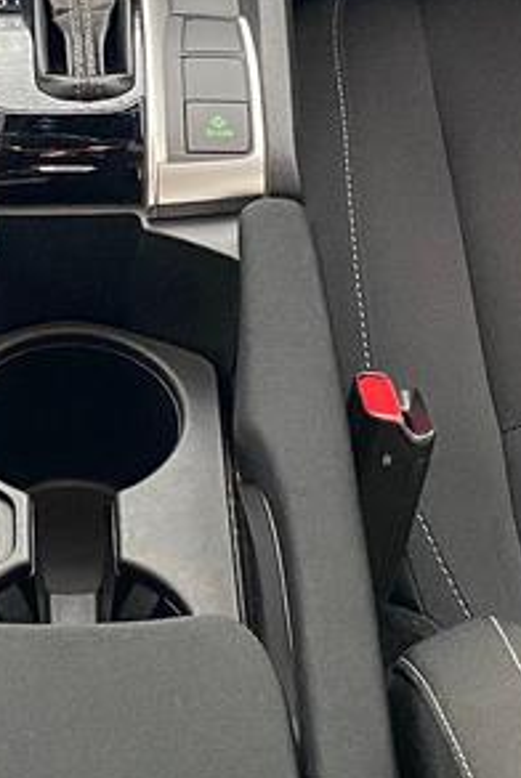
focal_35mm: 118
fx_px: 2555
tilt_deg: -37.6
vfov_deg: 17.0
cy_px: 27
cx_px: 51
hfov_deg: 11.6
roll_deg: +0.2
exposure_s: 1/60
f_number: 1.8
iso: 200
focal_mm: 4.25
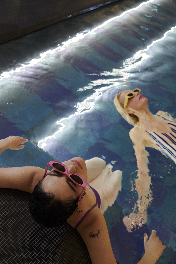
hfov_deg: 37.9
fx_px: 257
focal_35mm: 35
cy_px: 132
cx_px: 88
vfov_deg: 54.4
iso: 1000
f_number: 5.6
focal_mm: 35
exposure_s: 1/60
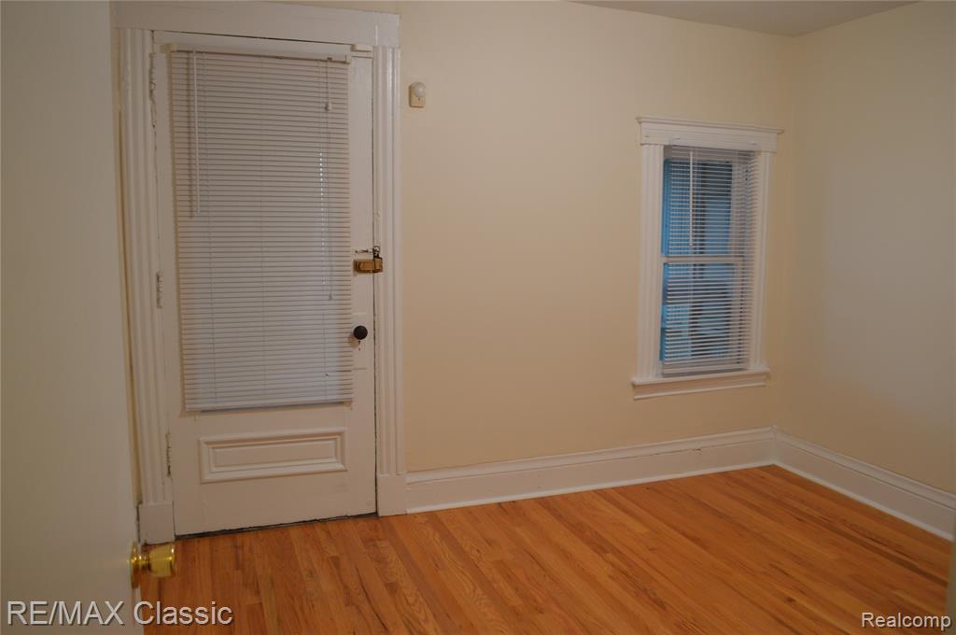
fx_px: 716
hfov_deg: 67.4
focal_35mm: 27
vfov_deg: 47.8
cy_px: 318
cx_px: 478
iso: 500
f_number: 3.5
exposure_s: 1/60
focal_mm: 18
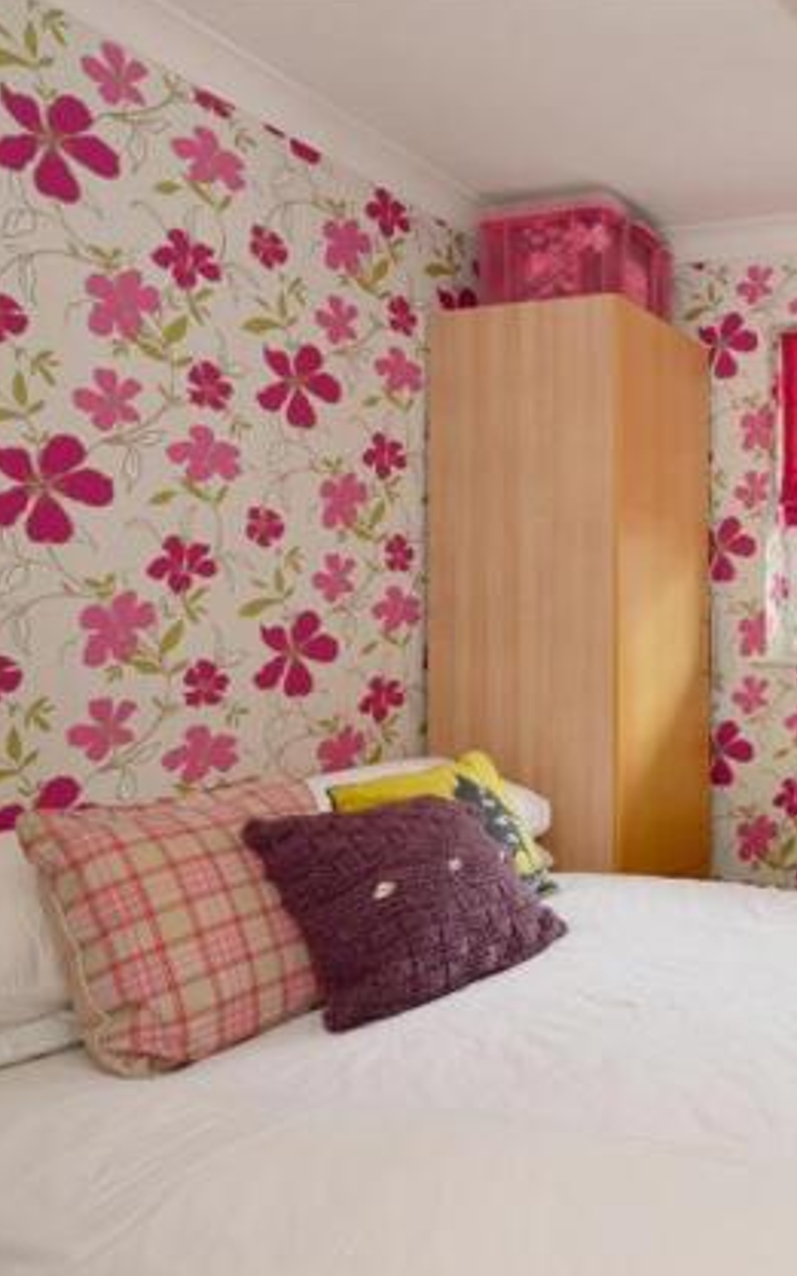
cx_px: 870
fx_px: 835
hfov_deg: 41.2
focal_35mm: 24
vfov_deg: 74.8
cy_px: 652
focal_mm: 10
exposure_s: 1/3
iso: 200
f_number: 11
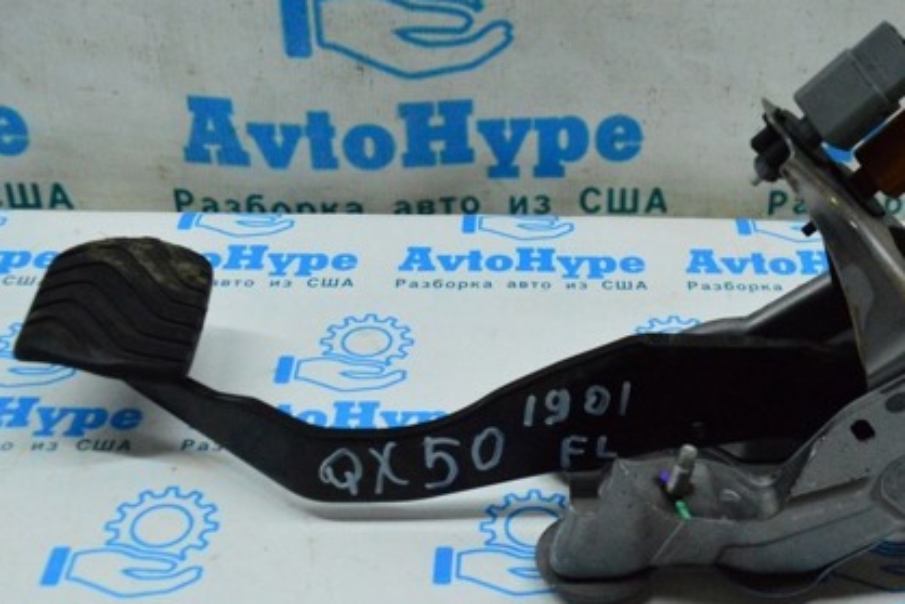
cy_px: 304
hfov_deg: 35.8
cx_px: 611
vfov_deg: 24.6
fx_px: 1383
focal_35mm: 55
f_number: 6.3
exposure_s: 1/640
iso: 6400
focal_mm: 24
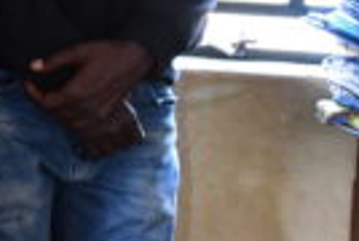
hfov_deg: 9.9
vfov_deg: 7.3
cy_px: -214
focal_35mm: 183
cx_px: -482
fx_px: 1829
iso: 2000
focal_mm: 26
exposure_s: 1/80
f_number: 4.5
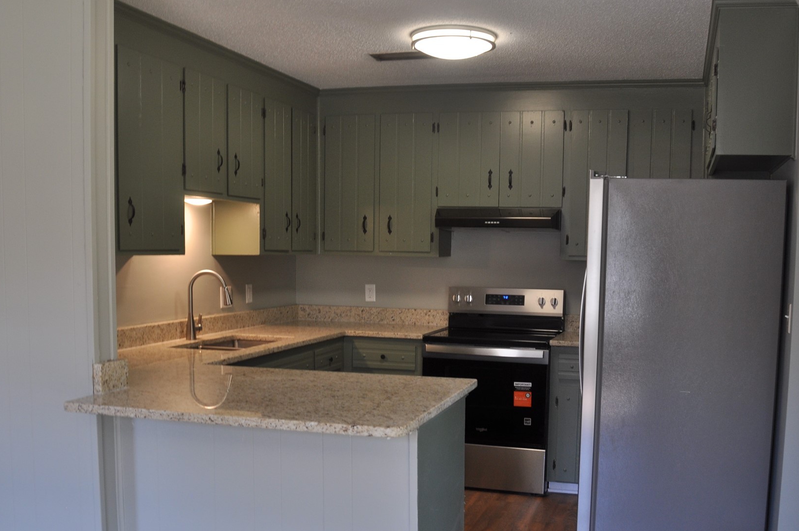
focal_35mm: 36
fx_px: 798
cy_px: 344
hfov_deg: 53.0
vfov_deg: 36.5
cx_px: 459
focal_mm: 18
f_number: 5.6
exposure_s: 1/30
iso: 250
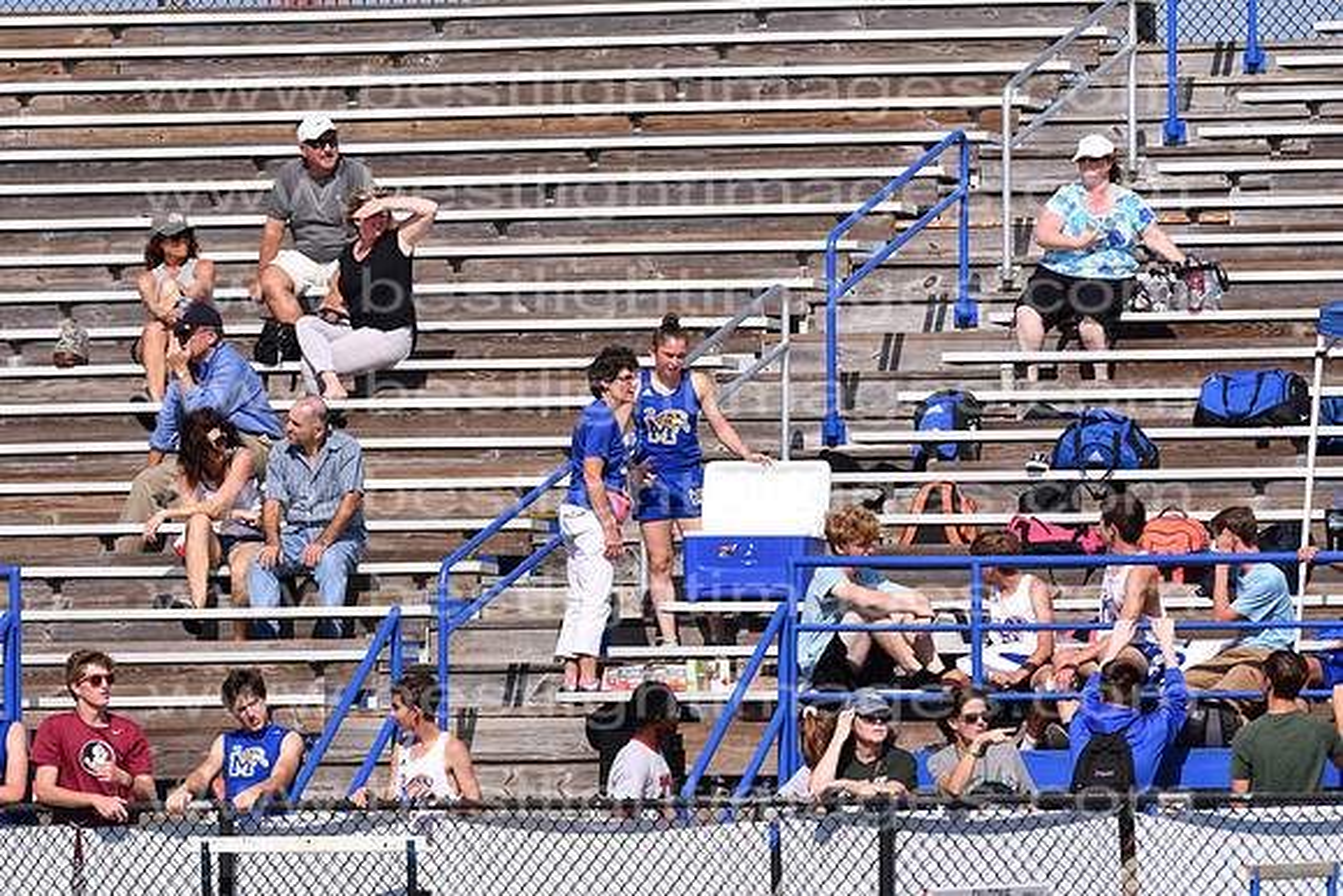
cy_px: 448
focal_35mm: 450
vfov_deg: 3.1
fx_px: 16791
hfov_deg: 4.6
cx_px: 672
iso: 400
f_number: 5.6
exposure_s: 1/5000
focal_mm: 300
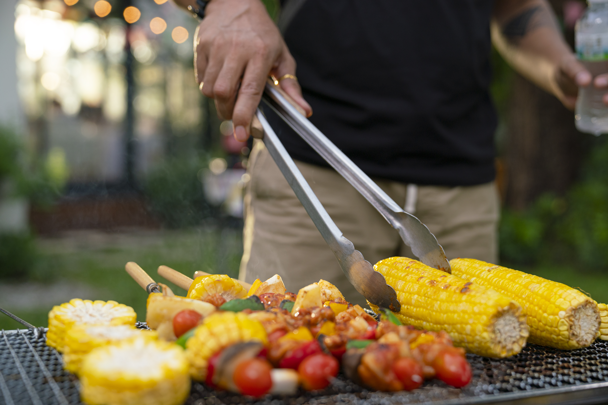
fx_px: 743
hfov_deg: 44.5
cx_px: 304
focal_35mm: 44
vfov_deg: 30.5
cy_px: 202
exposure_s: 1/640
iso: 400
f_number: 2.8
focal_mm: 44
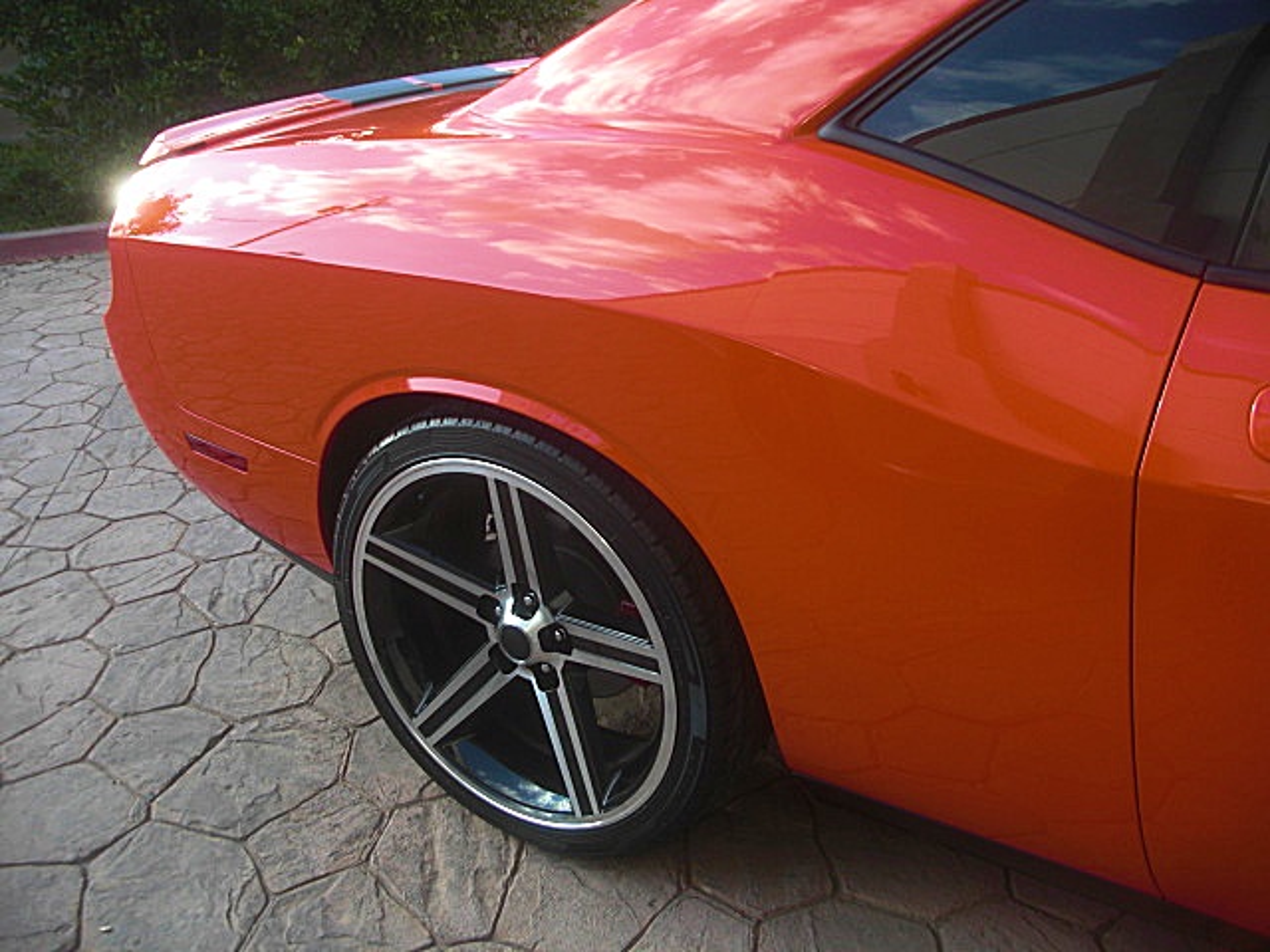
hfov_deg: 51.4
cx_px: 635
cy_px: 476
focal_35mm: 36
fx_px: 1321
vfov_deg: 39.7
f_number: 2.8
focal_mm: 6.3
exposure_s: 1/125
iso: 50
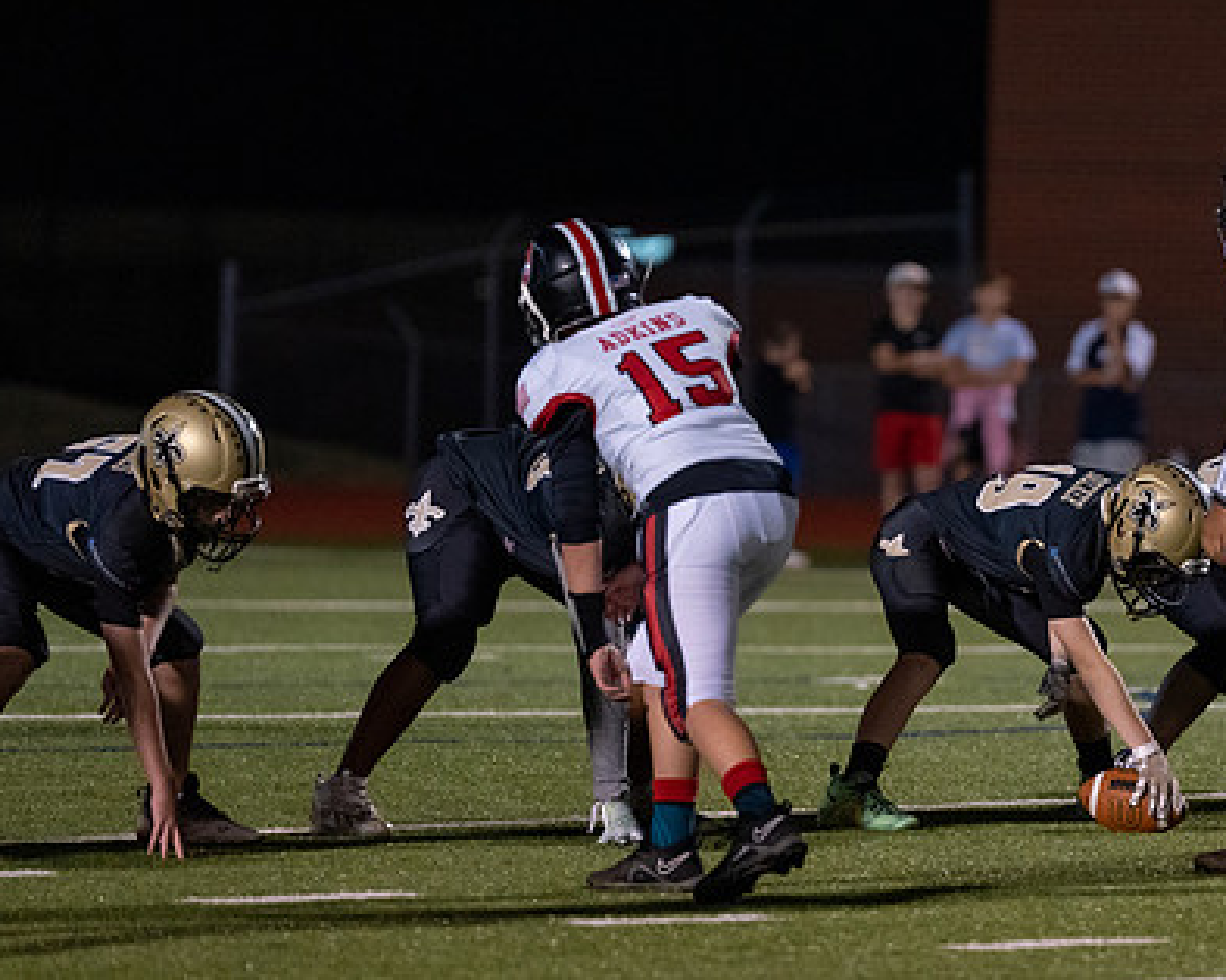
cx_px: 982
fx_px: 12548
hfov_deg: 5.6
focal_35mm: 346
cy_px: 543
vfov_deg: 4.5
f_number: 2.8
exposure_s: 1/1250
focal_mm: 200
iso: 5000
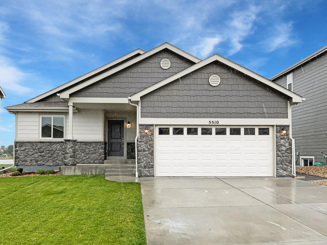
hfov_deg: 60.0
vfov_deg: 46.8
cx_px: 159
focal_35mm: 30
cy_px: 125
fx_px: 283
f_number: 1.8
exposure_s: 1/342
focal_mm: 3
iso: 16
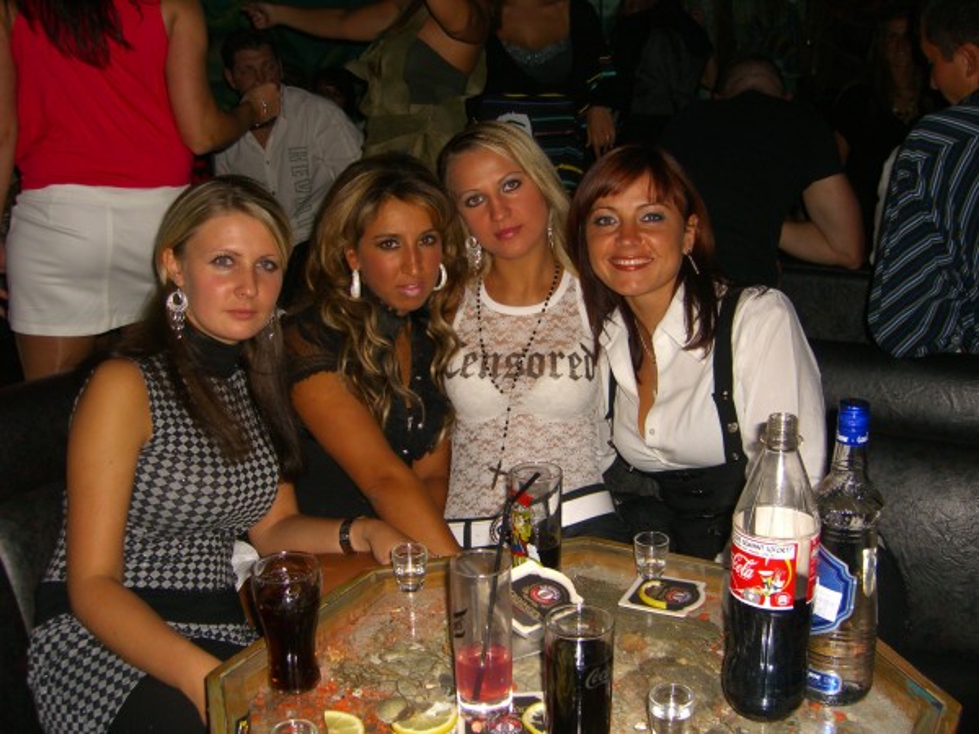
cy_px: 367
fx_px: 1075
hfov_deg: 49.0
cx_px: 490
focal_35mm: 38
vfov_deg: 37.7
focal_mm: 7.9
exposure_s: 1/60
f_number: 2.8
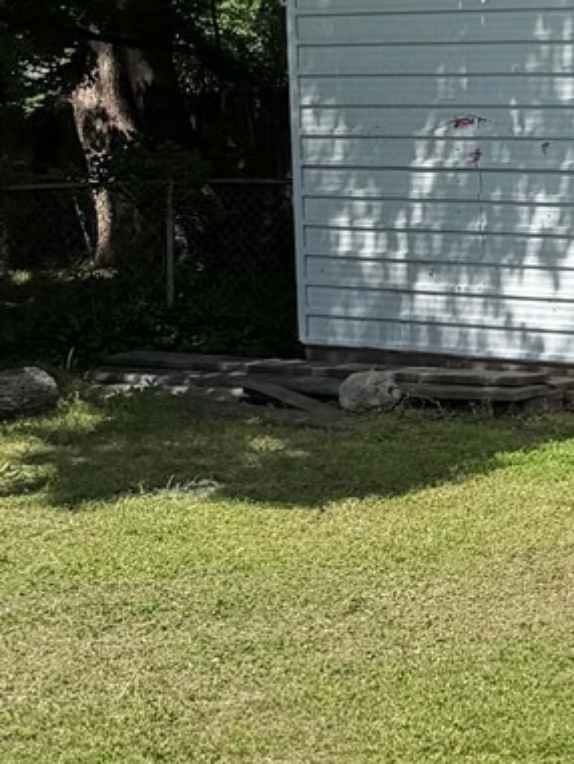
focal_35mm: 121
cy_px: 363
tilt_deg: -5.6
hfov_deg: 10.6
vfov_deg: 16.3
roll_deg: -1.7
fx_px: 2674
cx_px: 1345
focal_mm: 6.76
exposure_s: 1/3145
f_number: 1.78
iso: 80
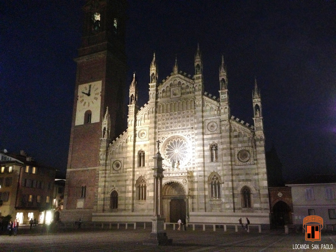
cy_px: 126
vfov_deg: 42.9
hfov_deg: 55.4
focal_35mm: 33
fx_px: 320
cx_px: 168
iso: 800
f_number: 2.4
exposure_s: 1/15
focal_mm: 4.13
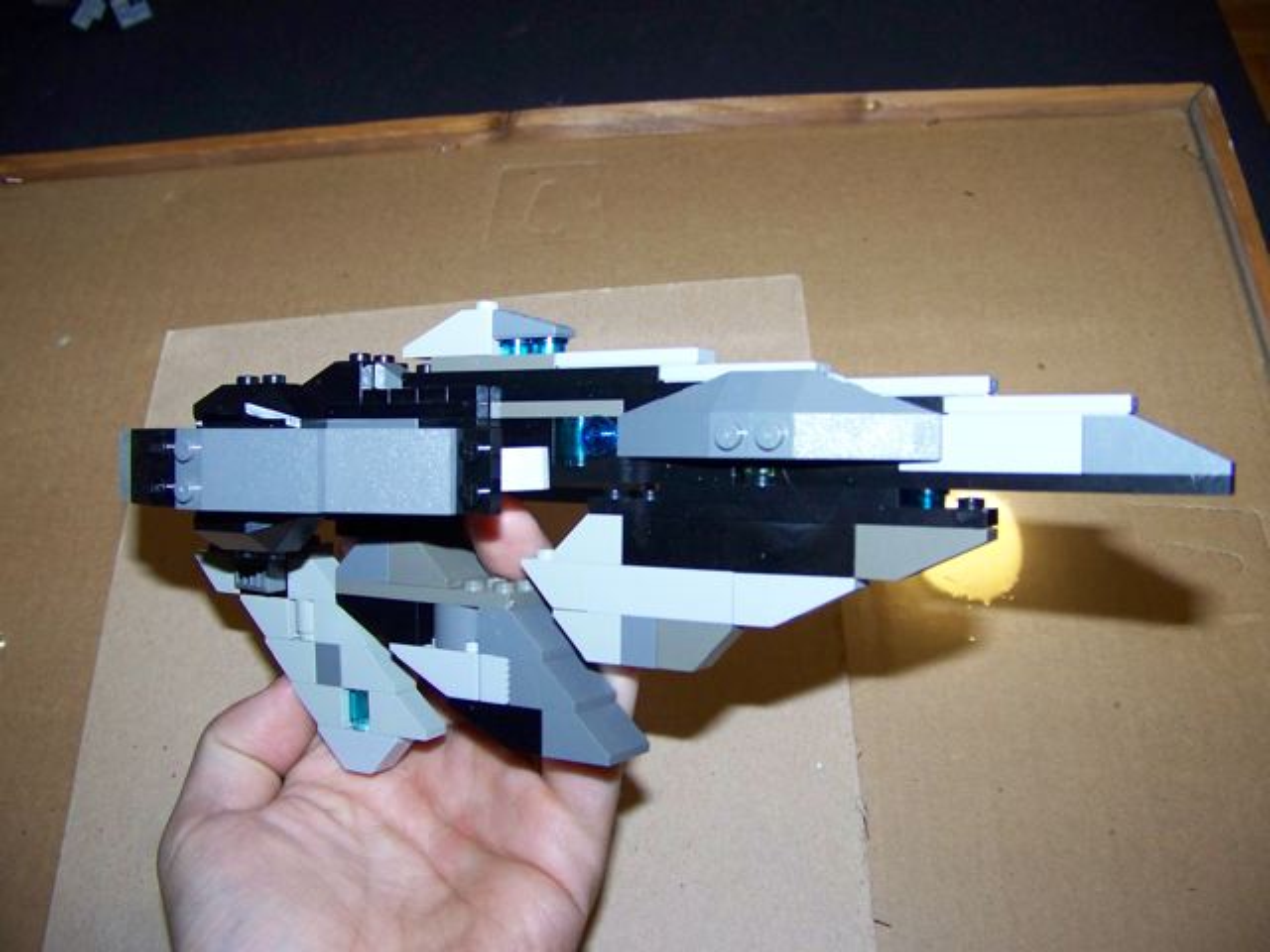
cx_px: 635
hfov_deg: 51.4
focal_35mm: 36
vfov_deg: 39.7
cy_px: 476
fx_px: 1321
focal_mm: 5.85
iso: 200
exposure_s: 1/30
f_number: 2.8
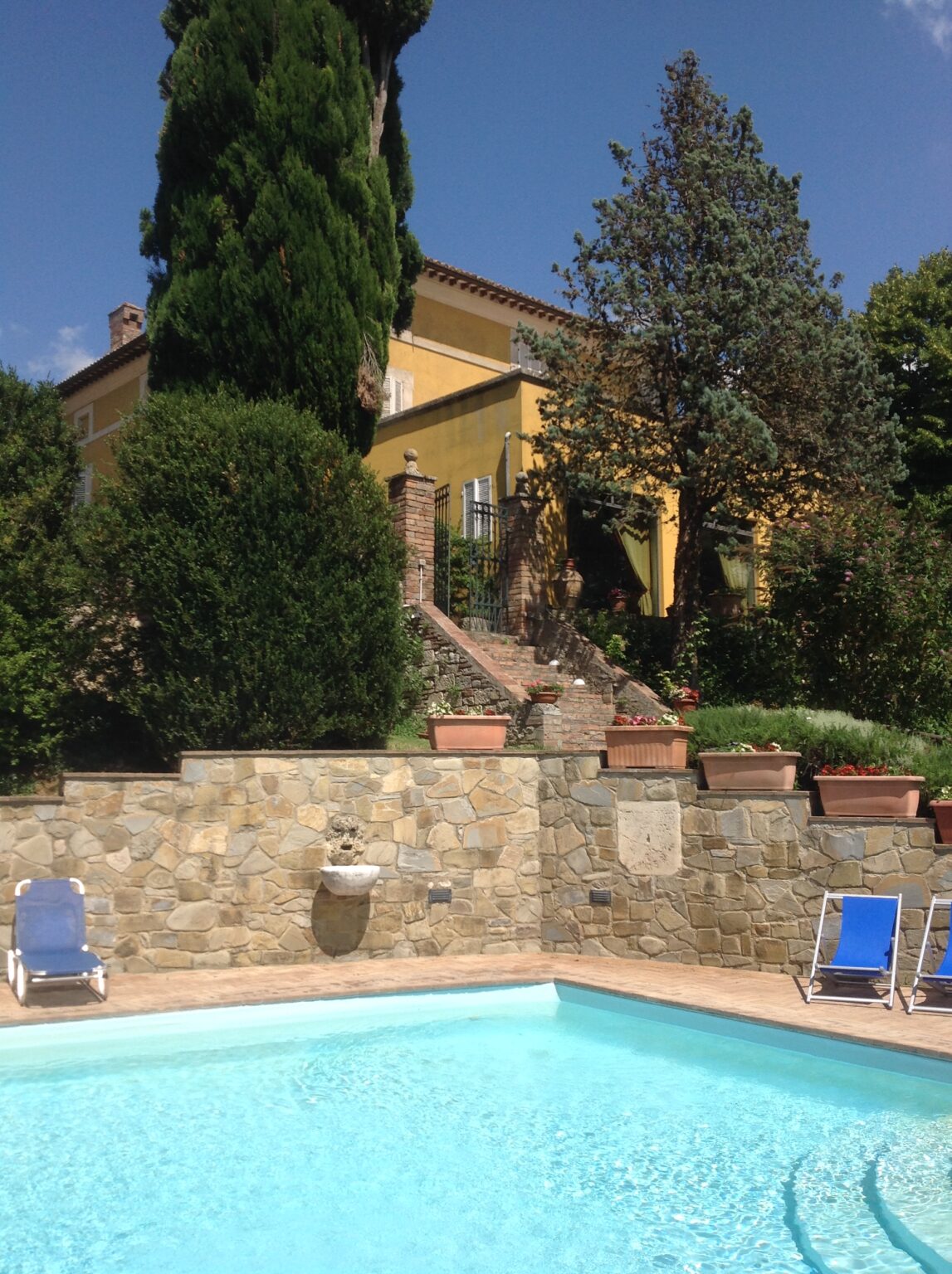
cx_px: 476
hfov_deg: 40.6
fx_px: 1287
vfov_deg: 52.7
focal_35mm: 35
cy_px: 637
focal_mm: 4.28
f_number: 2.4
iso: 64
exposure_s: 1/2326
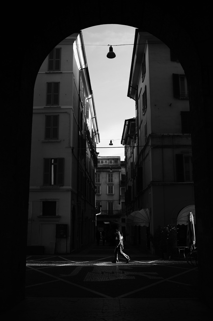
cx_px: 106
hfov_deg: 37.8
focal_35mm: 35
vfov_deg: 54.5
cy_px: 160
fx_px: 311
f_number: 4
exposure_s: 1/400
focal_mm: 35
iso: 100
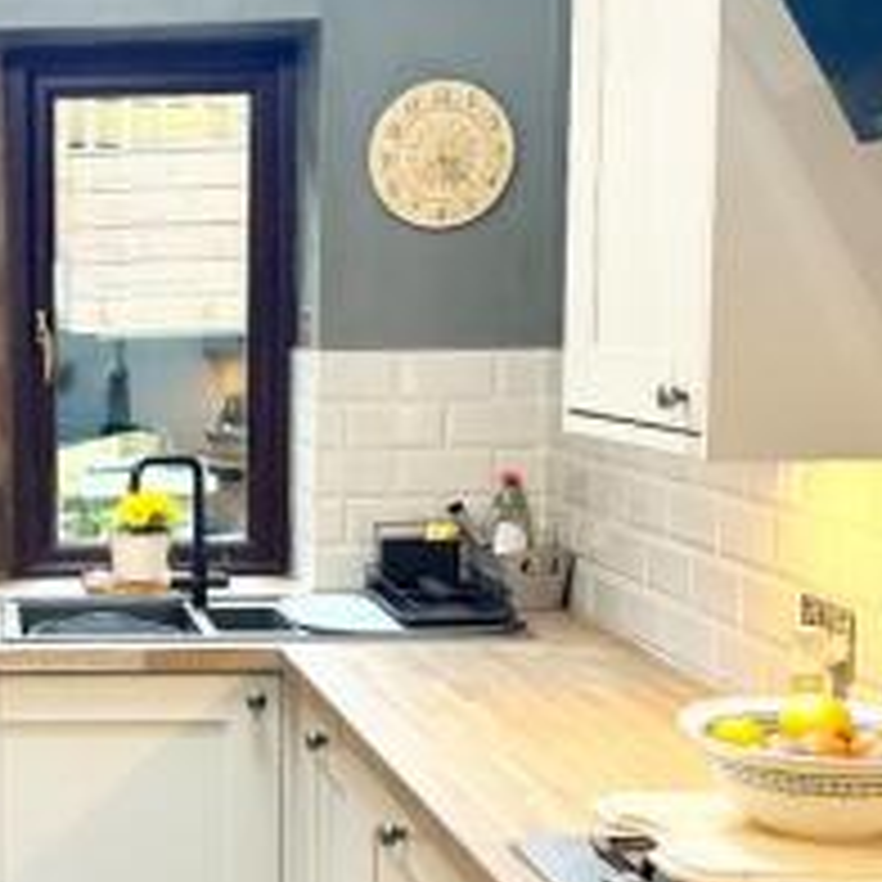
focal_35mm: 63
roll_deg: +1.3
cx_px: -34
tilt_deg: -4.2
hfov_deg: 25.7
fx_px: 1816
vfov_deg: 27.3
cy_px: 497
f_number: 1.78
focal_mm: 6.76
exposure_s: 1/50
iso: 200
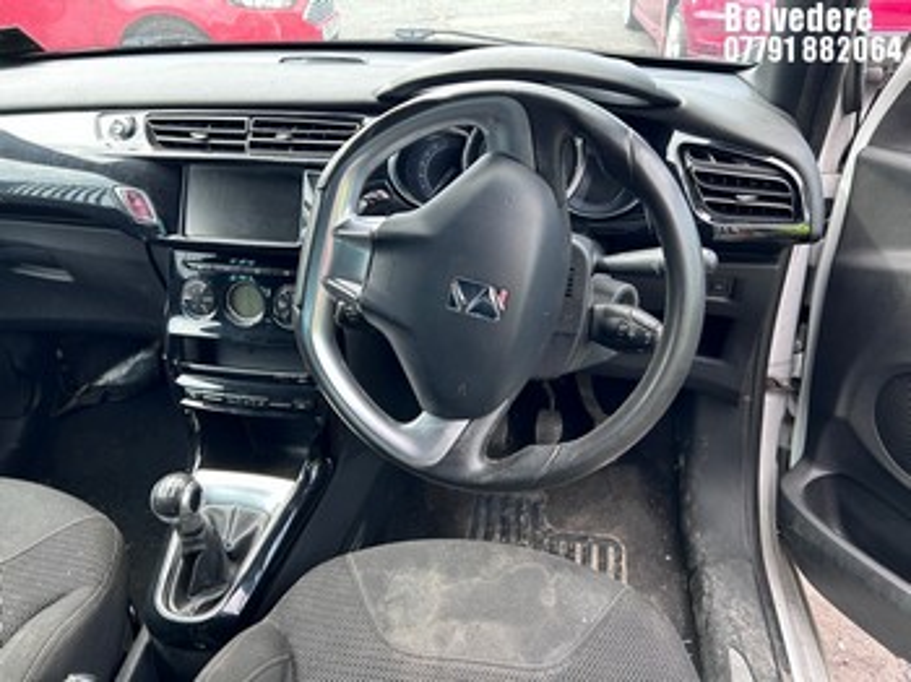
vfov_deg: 53.0
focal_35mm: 26
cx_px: 456
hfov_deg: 67.3
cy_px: 341
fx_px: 684
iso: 50
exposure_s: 1/121
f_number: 1.5
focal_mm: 5.7
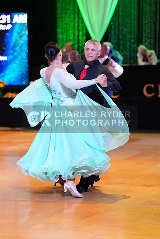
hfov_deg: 12.3
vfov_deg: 18.4
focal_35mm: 111
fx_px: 740
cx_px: 80
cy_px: 120
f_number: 2.8
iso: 5000
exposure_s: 1/400
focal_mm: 111
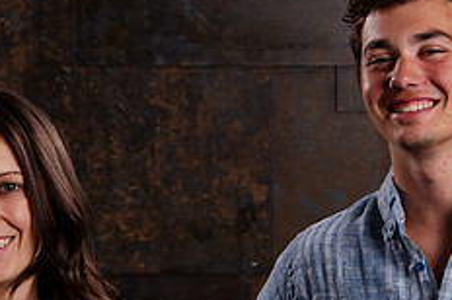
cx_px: 242
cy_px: 157
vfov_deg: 8.9
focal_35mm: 153
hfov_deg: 13.4
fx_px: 1918
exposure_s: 1/160
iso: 1000
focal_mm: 56
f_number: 8
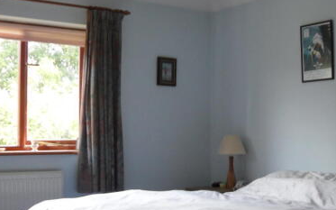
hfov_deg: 34.6
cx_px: 237
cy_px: 137
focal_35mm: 58
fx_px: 531
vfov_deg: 22.3
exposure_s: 1/60
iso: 200
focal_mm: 6.2
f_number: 2.8
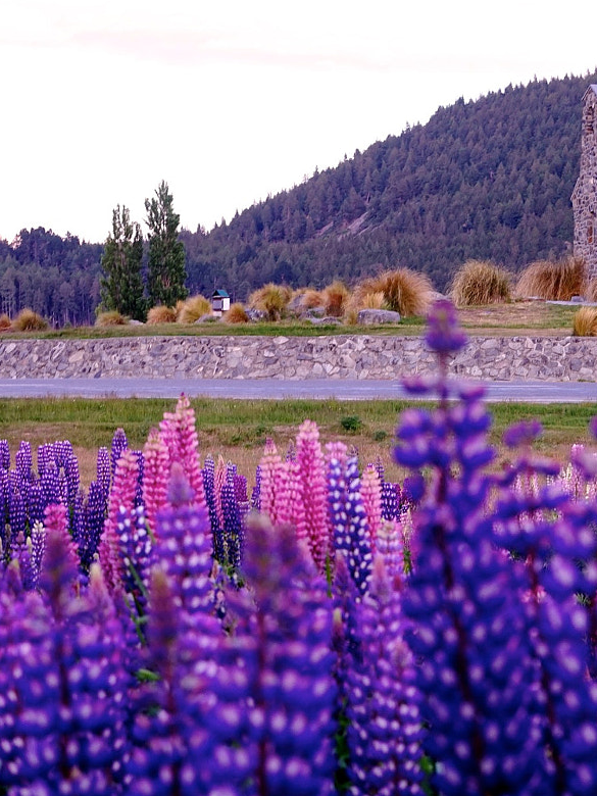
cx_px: 641
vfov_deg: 14.3
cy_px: 447
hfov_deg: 10.6
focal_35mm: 138
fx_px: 3173
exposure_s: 1/15
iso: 640
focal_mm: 70
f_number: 10
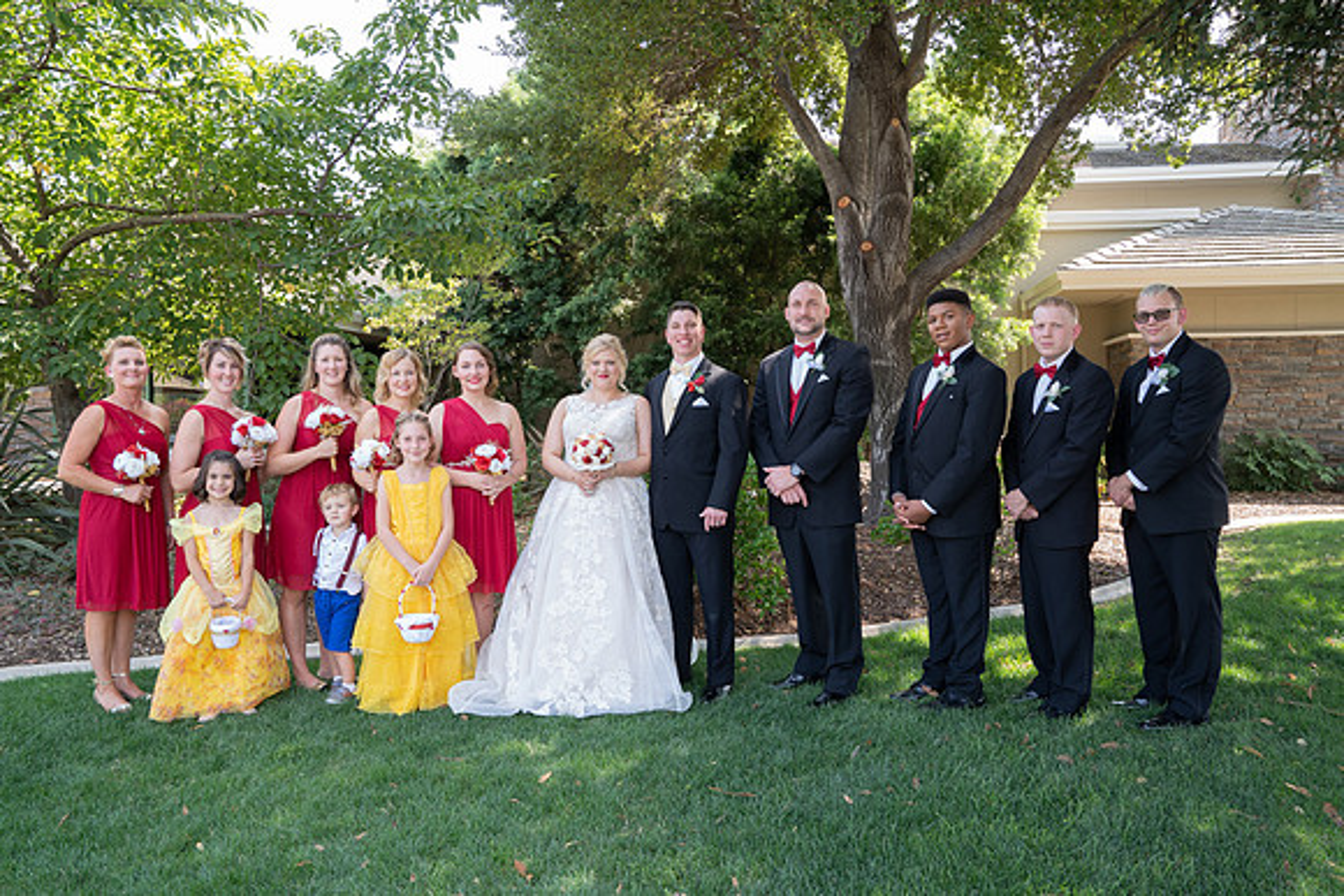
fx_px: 896
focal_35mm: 24
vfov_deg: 53.2
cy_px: 448
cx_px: 672
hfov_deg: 73.7
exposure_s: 1/60
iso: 500
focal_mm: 24
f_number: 8
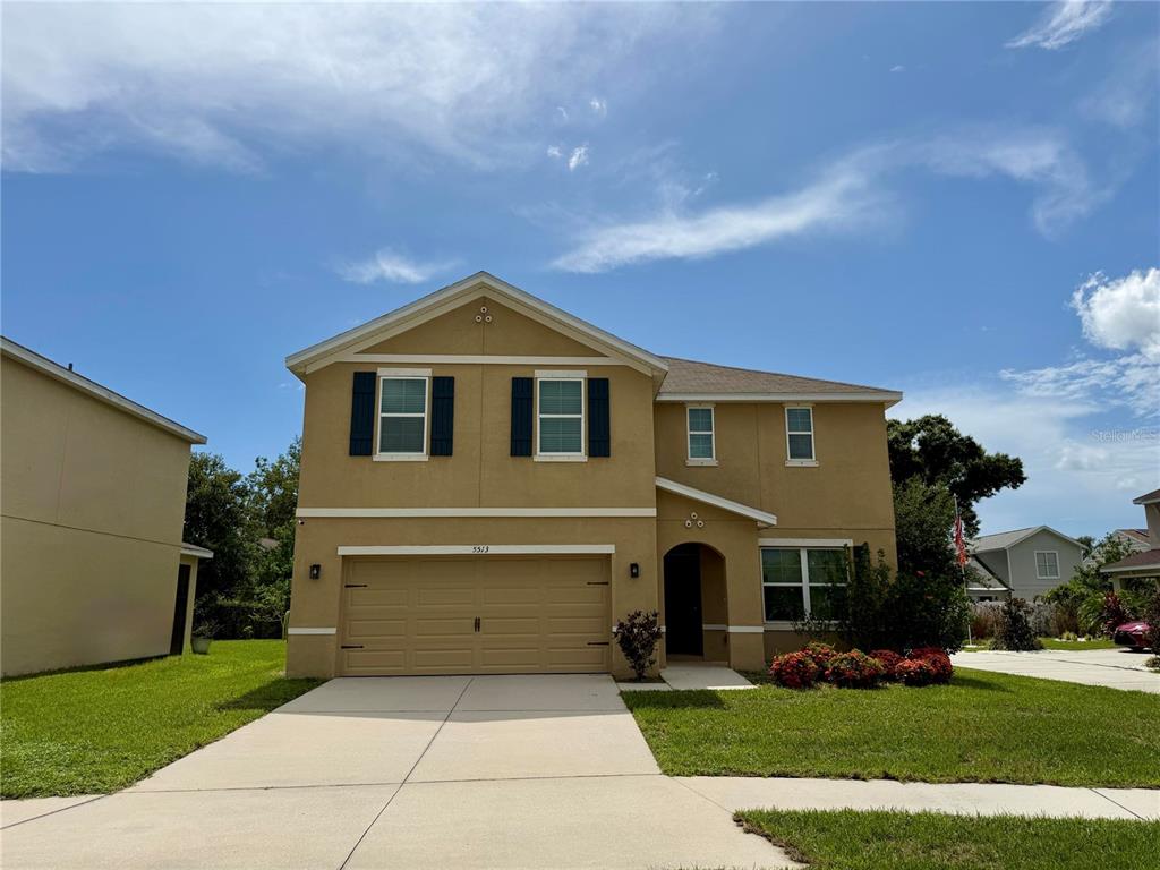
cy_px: 435
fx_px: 804
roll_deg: +0.6
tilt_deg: +11.3
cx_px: 580
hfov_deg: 71.6
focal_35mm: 24
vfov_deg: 56.8
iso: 80
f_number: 1.78
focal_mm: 6.76
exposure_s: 1/10309
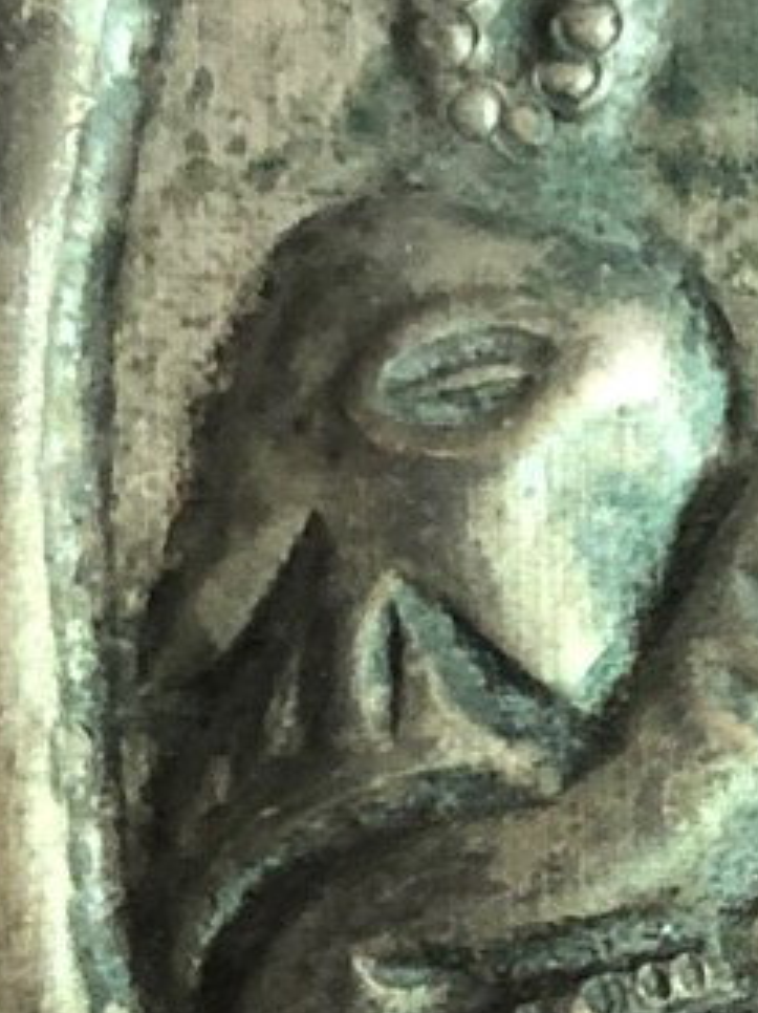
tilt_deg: -84.8
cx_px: 1764
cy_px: 522
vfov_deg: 11.8
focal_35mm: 167
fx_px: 4882
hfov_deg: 8.2
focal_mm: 4
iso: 64
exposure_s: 1/15
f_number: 1.8
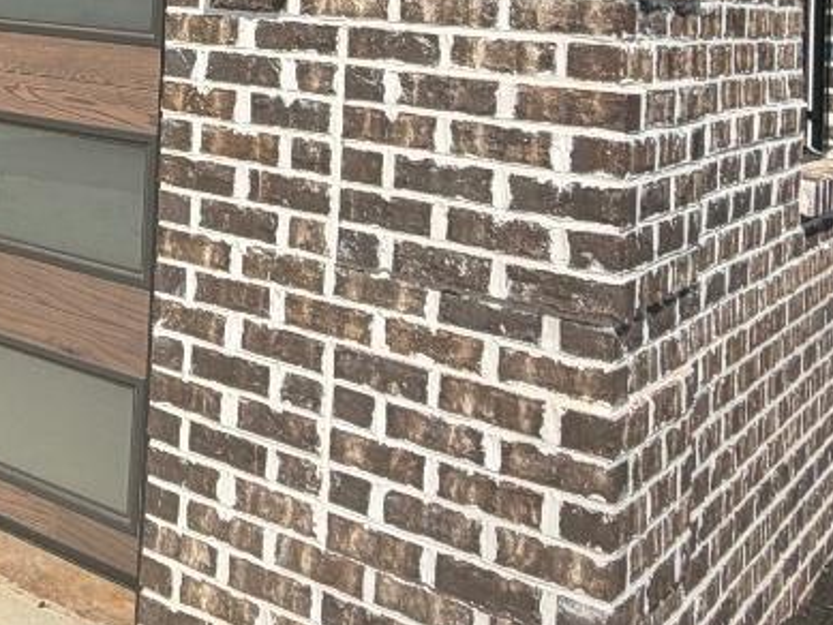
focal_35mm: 54
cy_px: -97
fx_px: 1300
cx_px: -96
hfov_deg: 31.3
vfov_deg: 24.8
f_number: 2.2
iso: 20
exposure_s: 1/1145
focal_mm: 2.22
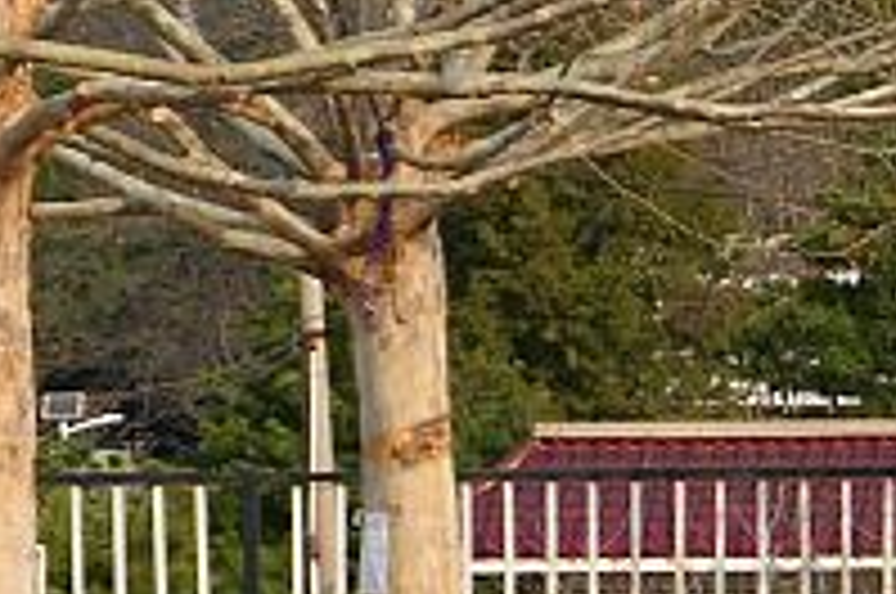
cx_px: 2251
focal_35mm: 435
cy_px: 567
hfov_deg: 4.6
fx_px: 10809
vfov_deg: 3.1
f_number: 2.8
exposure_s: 1/1600
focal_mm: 26.4
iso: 125
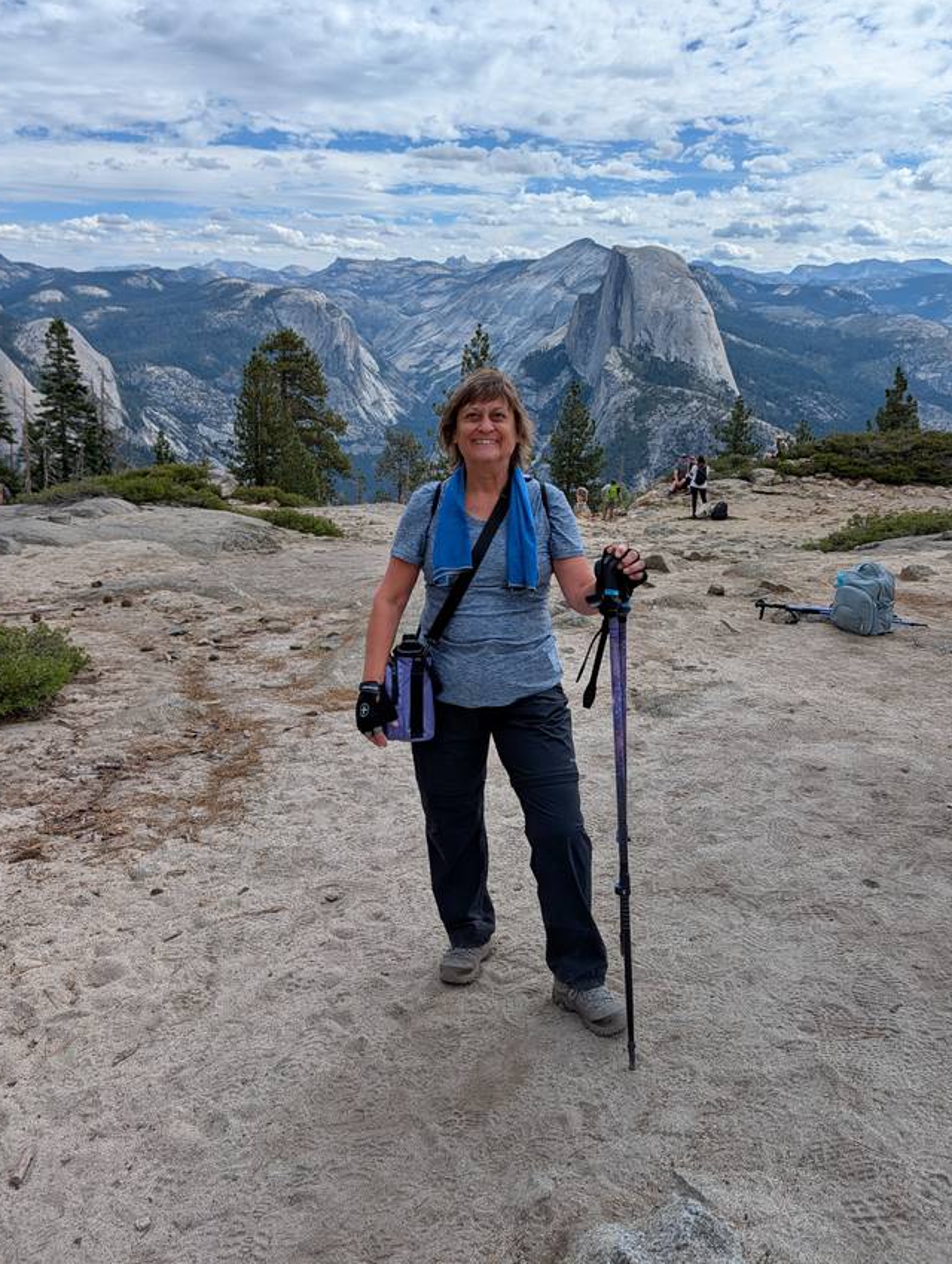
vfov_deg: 65.1
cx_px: 469
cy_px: 561
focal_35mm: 27
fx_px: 988
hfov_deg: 51.5
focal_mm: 6.9
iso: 22
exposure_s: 1/1880
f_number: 1.68
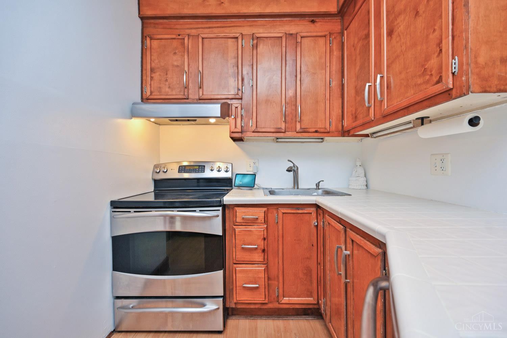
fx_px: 197
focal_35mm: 14
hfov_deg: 104.3
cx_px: 254
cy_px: 169
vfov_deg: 81.2
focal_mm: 14
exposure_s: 1/80
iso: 200
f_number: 4.5
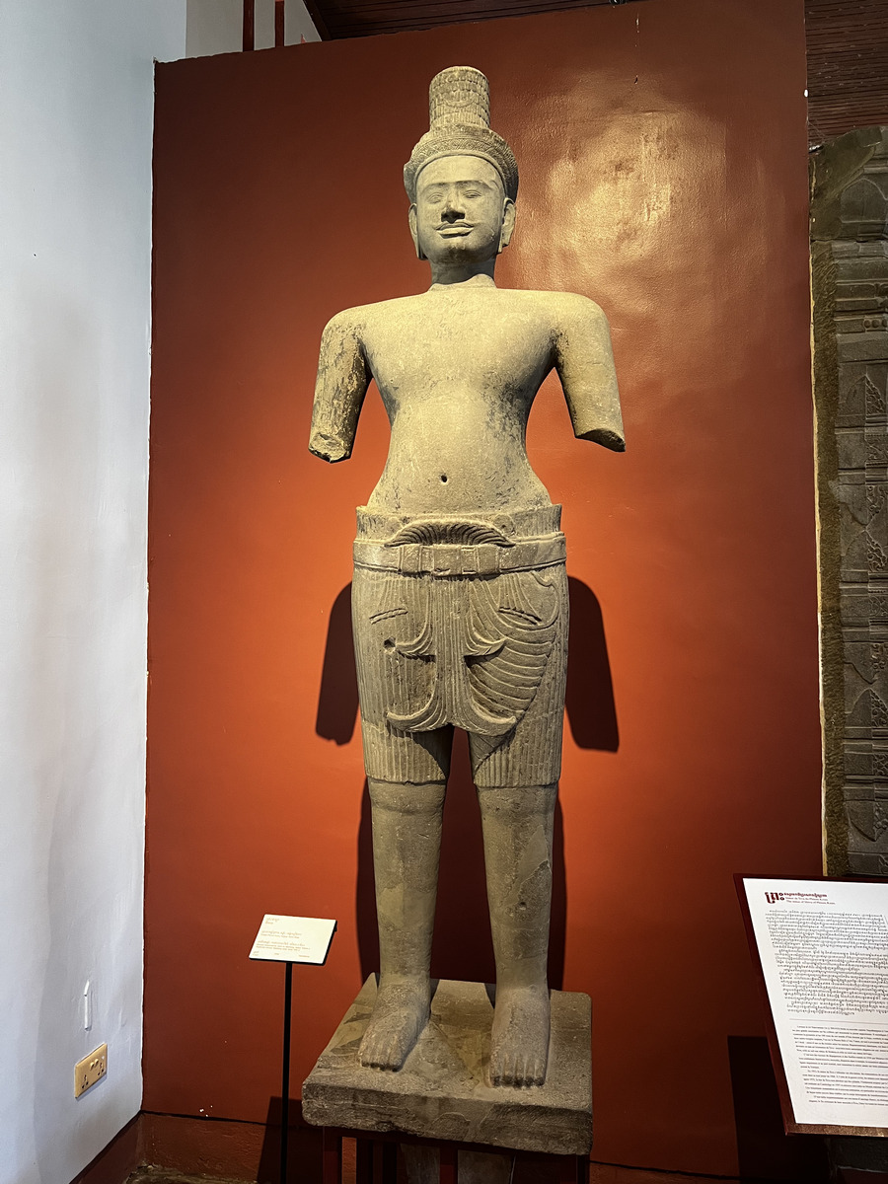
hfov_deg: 53.1
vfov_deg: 67.3
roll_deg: +0.2
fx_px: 889
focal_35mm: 26
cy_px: 592
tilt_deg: +2.3
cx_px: 444
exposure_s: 1/60
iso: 250
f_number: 1.5
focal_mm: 5.7
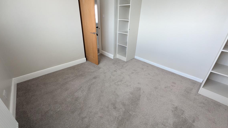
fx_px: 97
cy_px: 60
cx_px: 111
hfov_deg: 99.4
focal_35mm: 16
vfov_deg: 67.0
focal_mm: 1.85
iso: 87
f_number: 2.2
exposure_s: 1/99.1
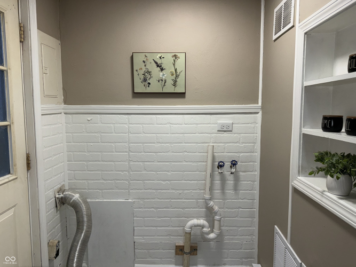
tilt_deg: -5.0
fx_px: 247
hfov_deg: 71.6
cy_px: 134
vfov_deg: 56.8
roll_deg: +0.8
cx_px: 178
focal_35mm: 24
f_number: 1.78
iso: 50
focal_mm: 6.76
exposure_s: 1/213
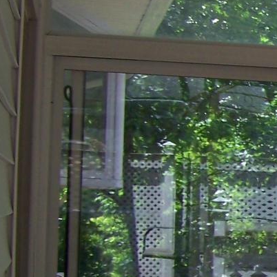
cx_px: 626
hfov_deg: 9.3
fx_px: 1548
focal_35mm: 171
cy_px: 272
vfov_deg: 10.1
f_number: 2.8
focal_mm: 6.3
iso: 64
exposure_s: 1/160
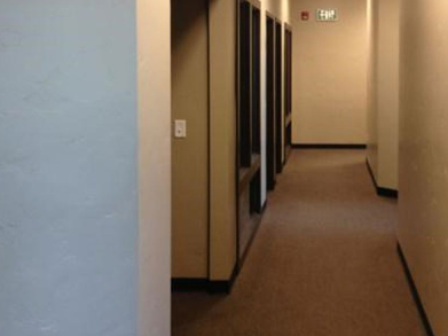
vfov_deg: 26.7
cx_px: 316
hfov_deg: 35.0
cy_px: 91
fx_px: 699
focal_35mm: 54
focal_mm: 4.13
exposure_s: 1/20
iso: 125
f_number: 2.4
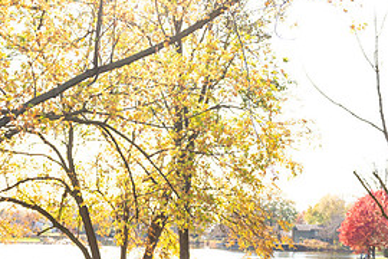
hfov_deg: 34.4
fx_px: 625
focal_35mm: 58
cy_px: 223
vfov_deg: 22.9
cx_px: 160
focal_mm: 27
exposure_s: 1/500
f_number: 3.2
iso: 100
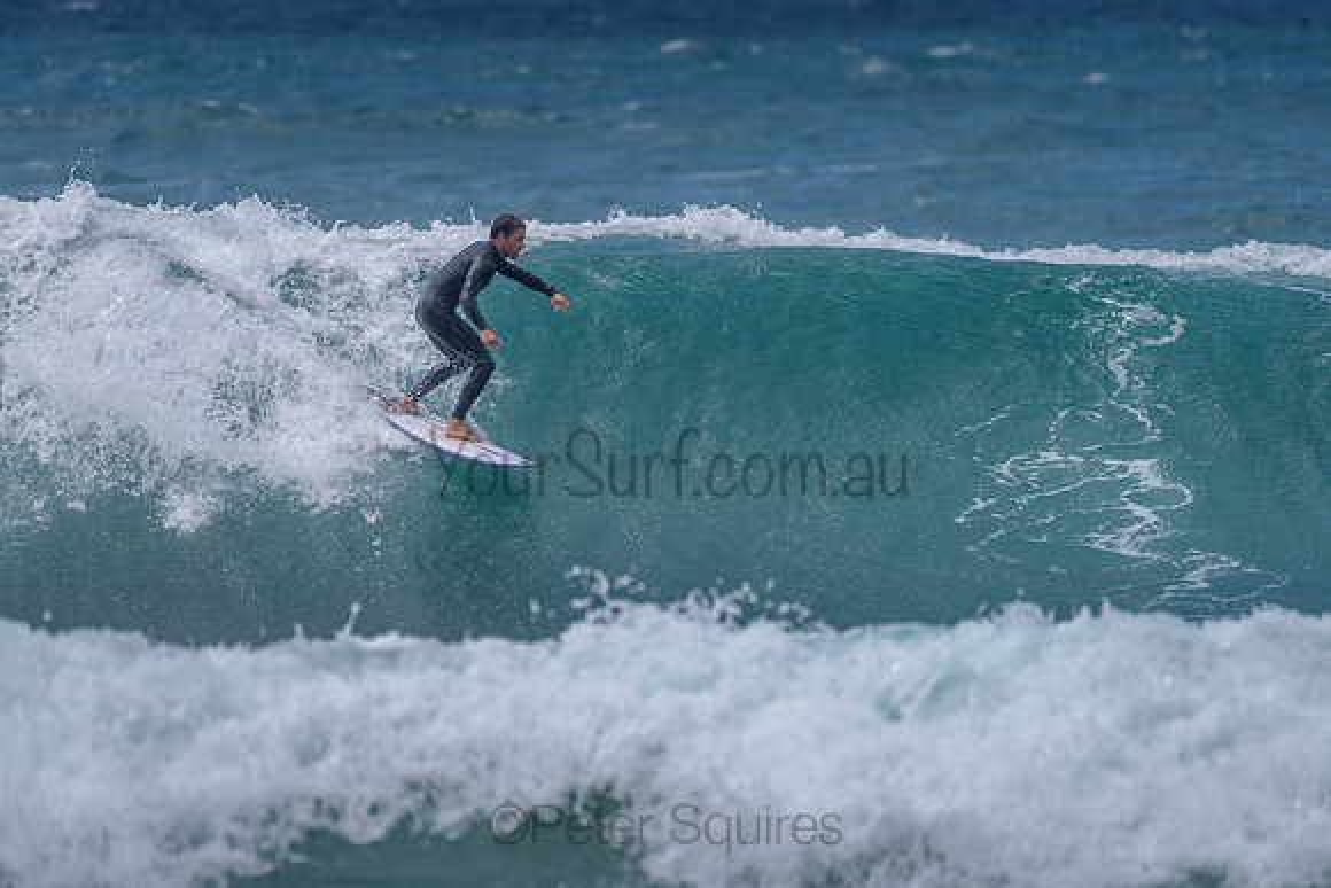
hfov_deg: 3.4
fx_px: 22715
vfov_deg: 2.2
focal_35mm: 614
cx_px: 635
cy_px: 370
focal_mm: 500
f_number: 5.6
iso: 110
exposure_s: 1/2000
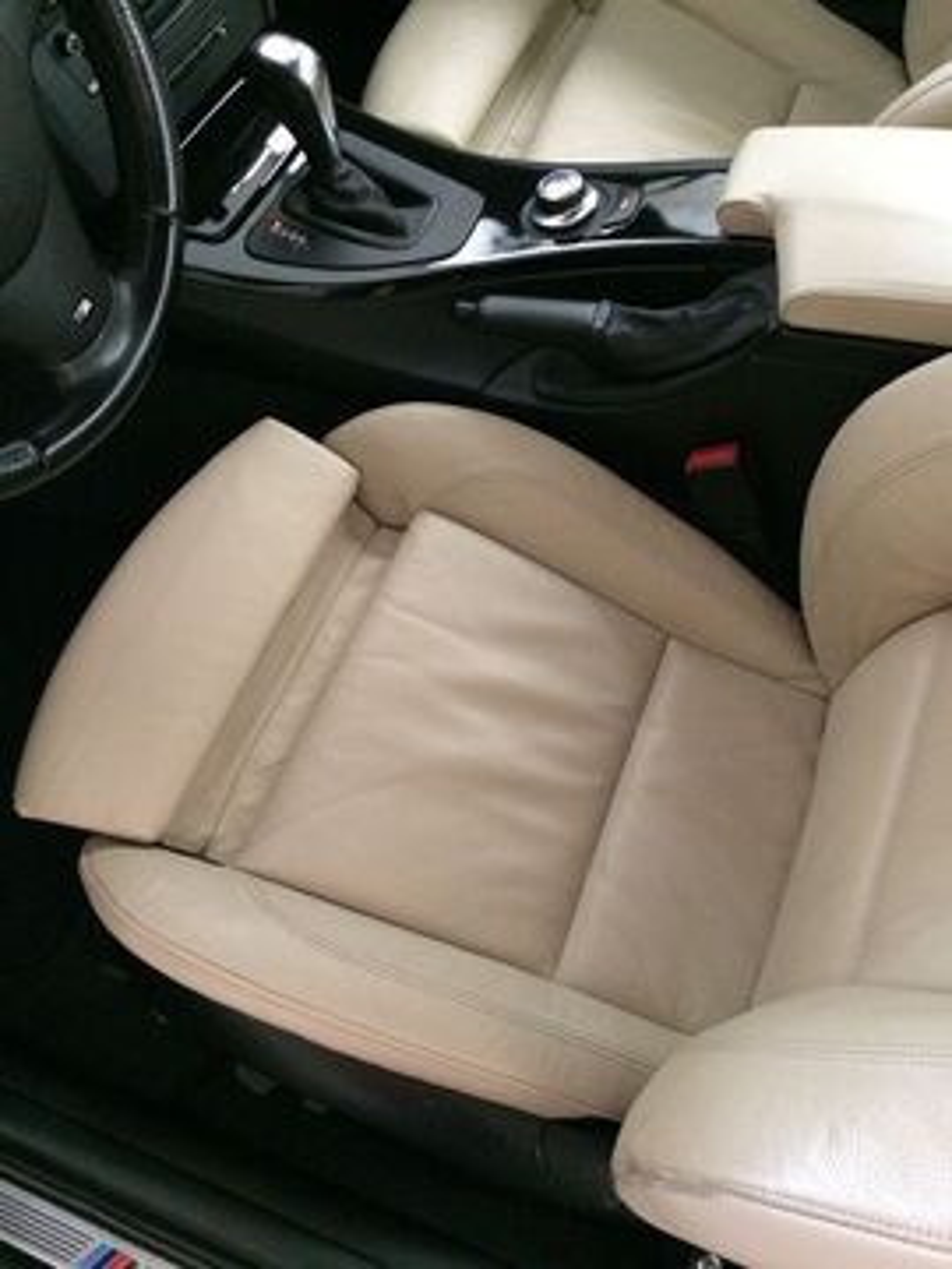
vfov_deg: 61.7
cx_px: 476
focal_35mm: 29
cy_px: 634
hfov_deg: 48.2
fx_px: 1063
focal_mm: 4.15
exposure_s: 1/17
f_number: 2.2
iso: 500
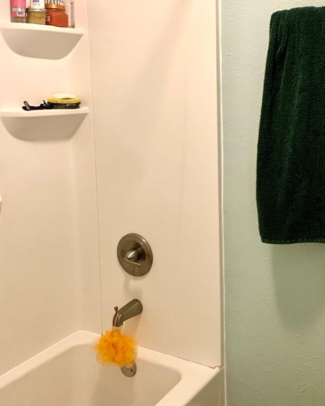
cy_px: 157
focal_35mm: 42
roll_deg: +1.2
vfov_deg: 43.5
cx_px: 192
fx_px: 505
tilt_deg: -6.2
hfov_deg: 35.6
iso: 400
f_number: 1.8
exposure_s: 1/40
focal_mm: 4.25
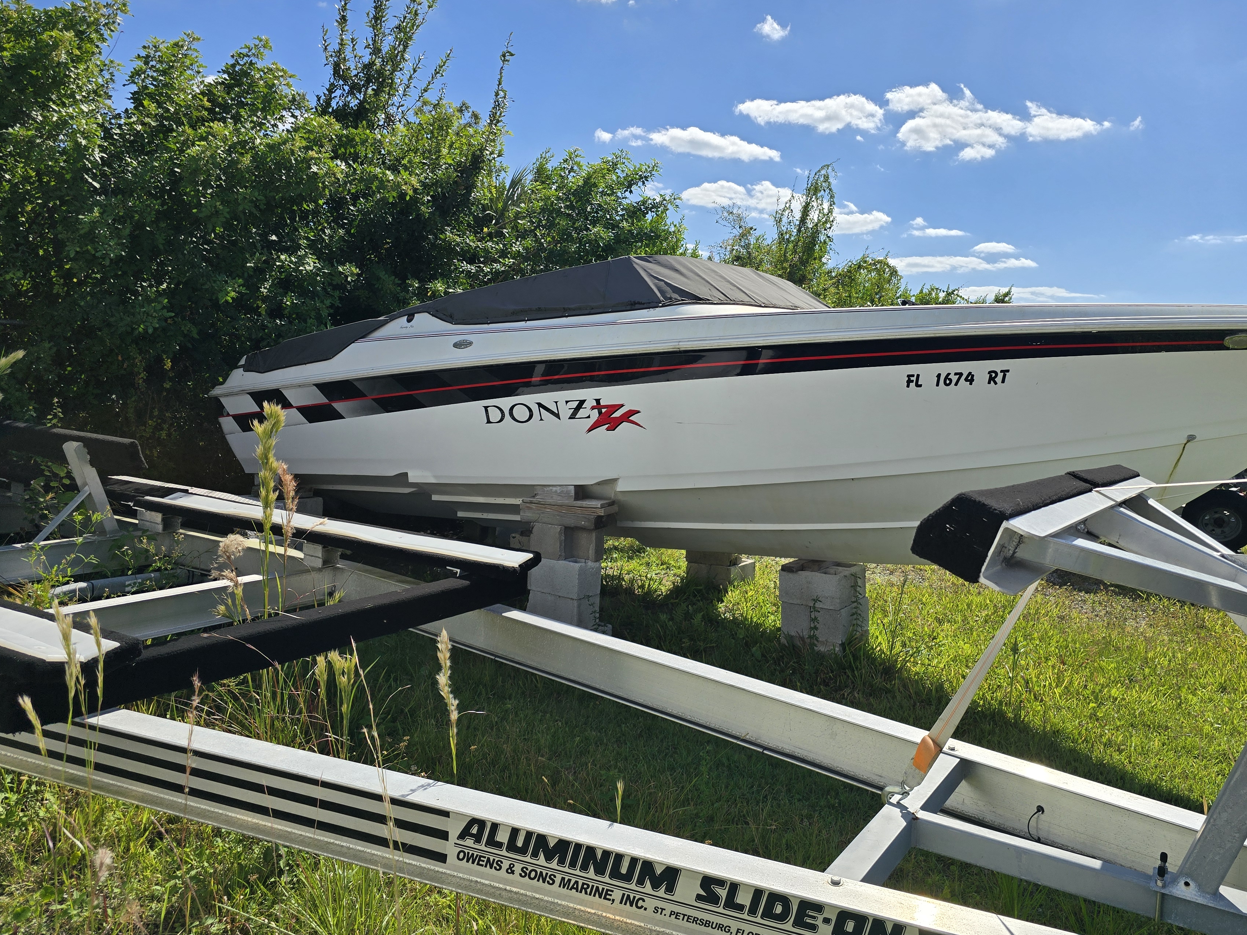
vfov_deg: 51.1
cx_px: 715
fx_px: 973
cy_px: 388
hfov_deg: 65.0
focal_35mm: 27
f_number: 1.7
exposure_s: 1/1563
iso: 12
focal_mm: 6.3
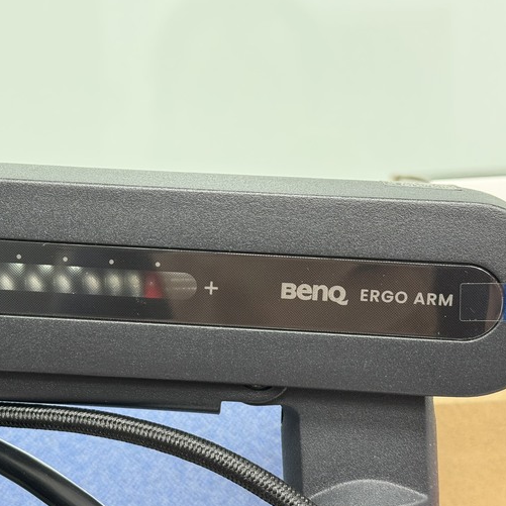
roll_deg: +1.9
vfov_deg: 26.1
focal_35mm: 66
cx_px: 179
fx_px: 1091
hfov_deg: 26.0
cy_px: 282
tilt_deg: -6.2
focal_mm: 6.76
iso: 250
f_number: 1.78
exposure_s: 1/40
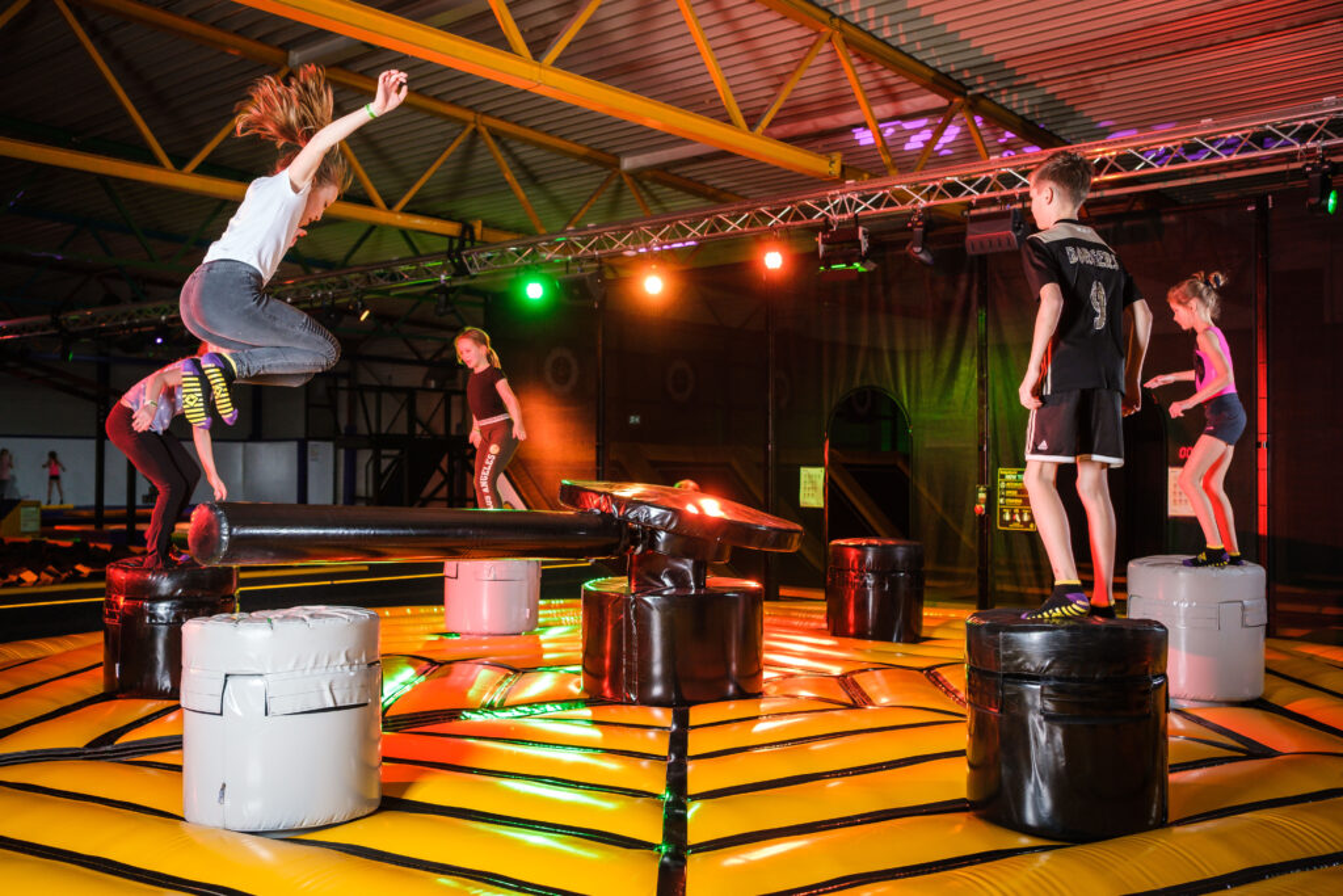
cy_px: 448
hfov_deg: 54.4
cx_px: 672
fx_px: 1306
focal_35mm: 35
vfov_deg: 37.9
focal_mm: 23
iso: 800
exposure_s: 1/125
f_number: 2.8
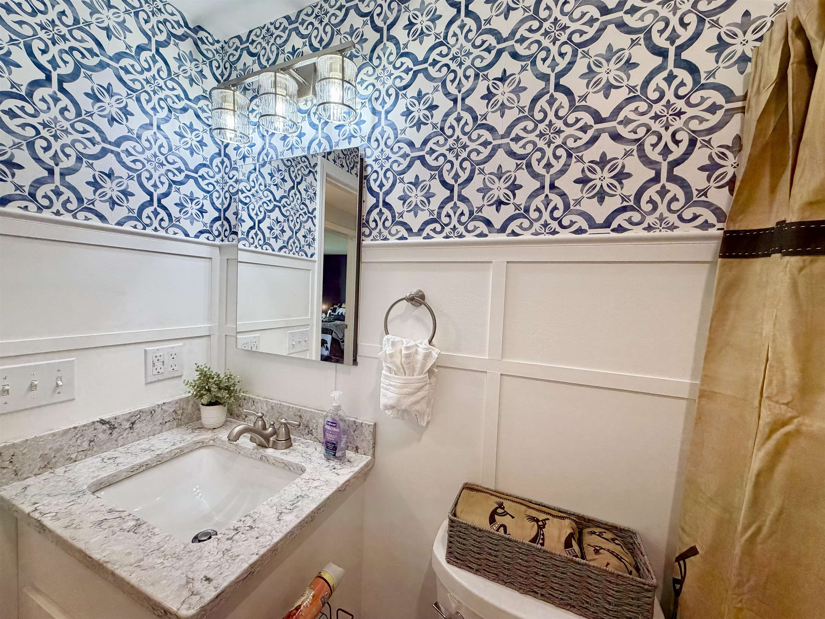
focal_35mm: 14
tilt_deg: -3.5
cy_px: 310
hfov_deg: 102.1
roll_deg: -2.4
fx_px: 334
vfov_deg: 85.7
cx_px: 412
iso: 100
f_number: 2.2
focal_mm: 2.22
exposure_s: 1/120
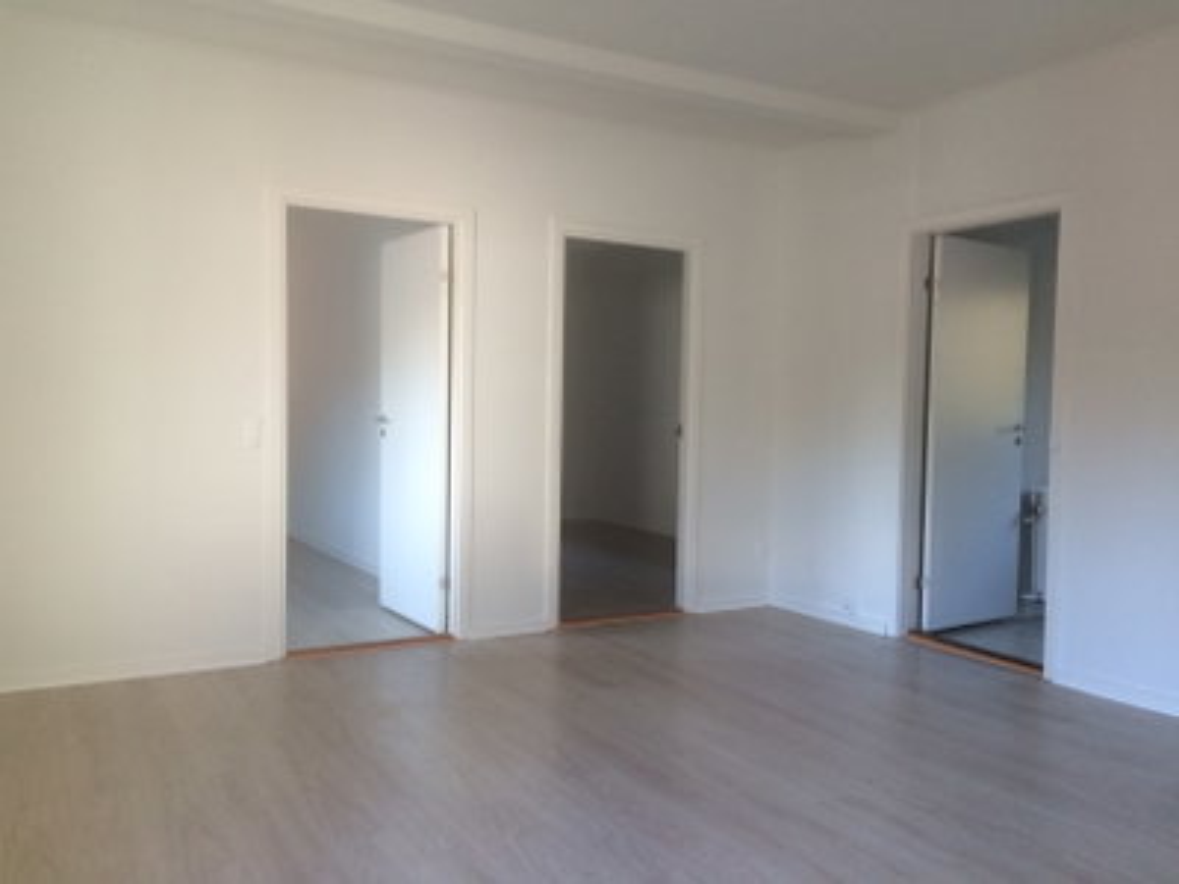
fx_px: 988
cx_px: 590
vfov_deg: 48.2
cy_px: 442
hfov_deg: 61.7
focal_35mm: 29
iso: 64
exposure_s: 1/33
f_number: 2.2
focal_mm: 4.15
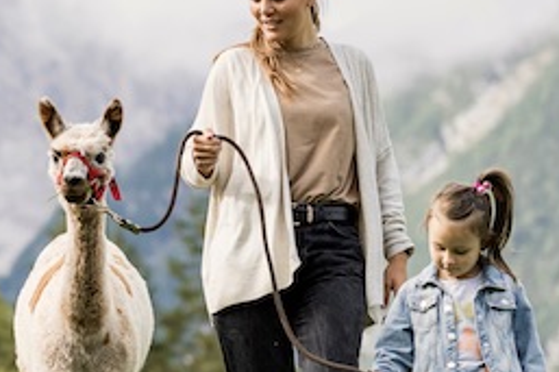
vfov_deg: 3.8
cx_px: -398
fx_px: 5540
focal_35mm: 357
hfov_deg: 5.7
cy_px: -17
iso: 400
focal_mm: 85
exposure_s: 1/3200
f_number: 2.8
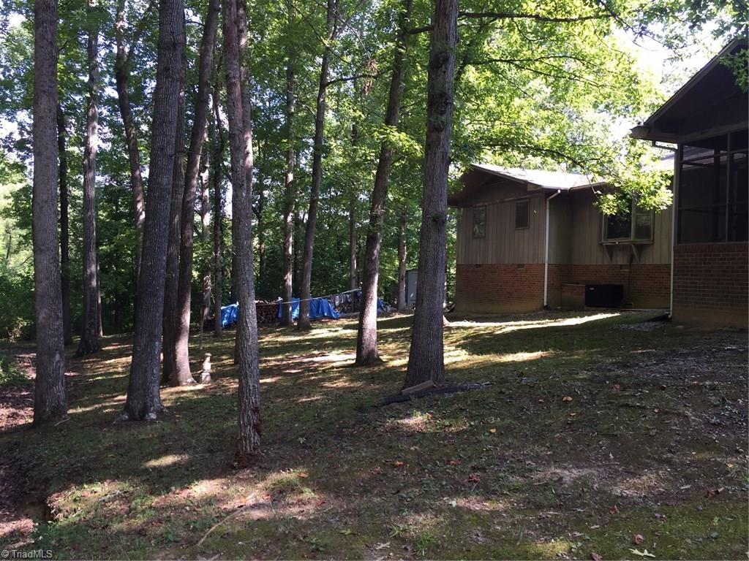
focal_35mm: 29
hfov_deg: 61.7
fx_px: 627
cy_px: 280
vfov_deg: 48.2
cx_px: 374
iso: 32
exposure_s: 1/120
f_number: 2.2
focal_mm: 4.15
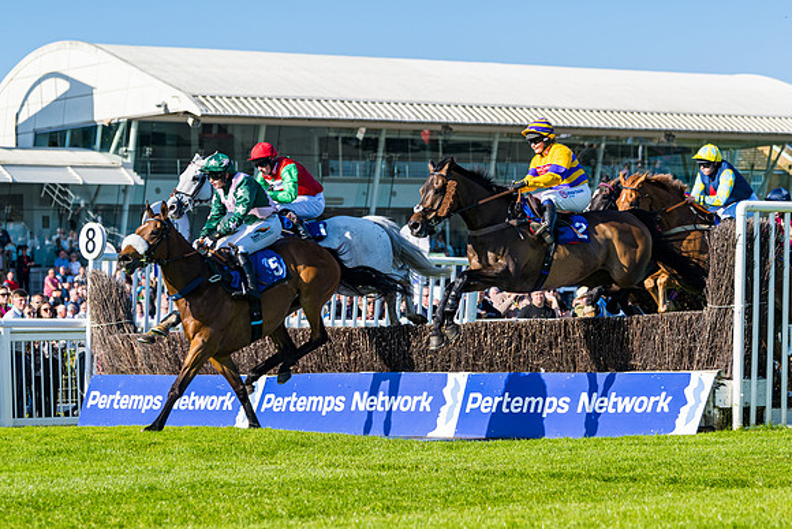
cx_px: 430
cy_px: 328
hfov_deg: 16.1
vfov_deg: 10.8
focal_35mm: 127
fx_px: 2805
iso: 100
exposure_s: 1/1250
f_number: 4
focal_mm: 95
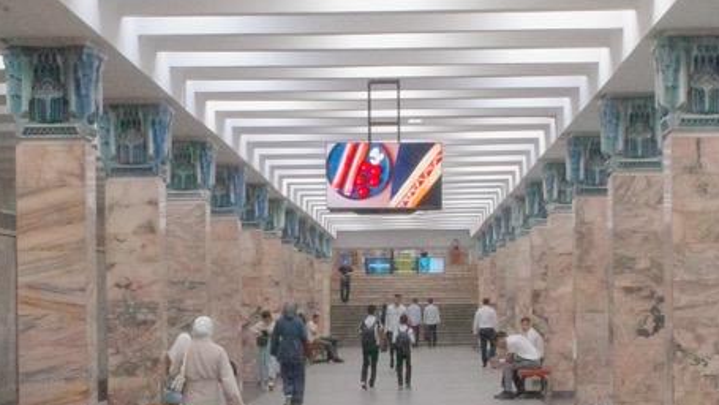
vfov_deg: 10.4
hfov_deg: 18.5
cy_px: 378
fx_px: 2212
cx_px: 326
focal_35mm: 116
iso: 6400
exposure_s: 1/60
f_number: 11
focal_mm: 18.3
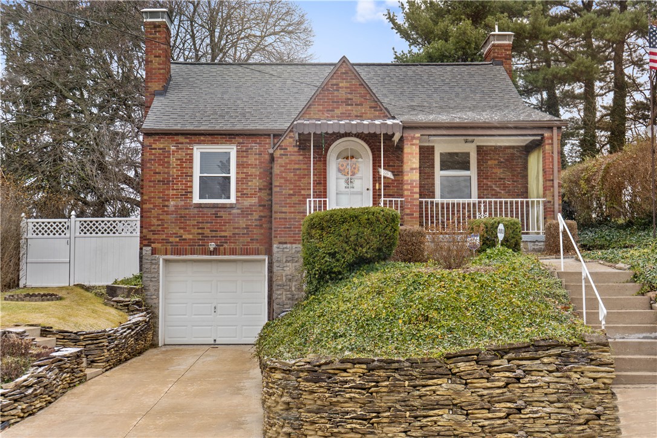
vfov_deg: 31.2
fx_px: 785
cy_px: 219
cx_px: 328
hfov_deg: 45.4
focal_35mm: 43
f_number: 5.6
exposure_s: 1/100
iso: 100
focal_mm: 43
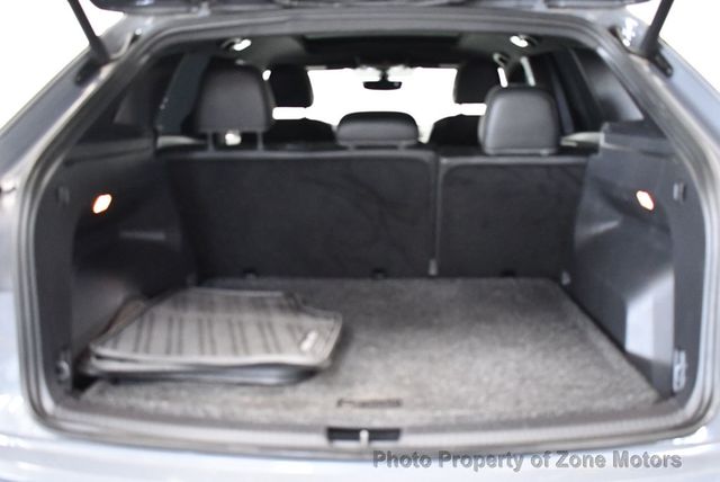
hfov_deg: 53.1
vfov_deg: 36.9
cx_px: 360
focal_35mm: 36
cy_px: 241
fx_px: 721
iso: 4000
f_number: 3.5
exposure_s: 1/60
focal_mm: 18
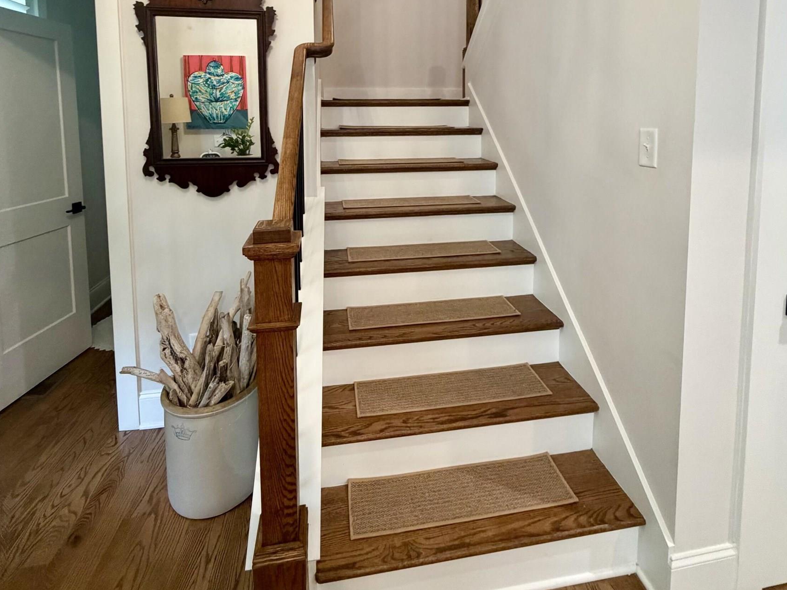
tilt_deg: -3.6
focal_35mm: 19
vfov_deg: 64.8
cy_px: 152
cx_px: 398
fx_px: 432
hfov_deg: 84.7
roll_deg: +0.0
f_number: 2.2
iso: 320
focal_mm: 2.22
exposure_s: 1/71
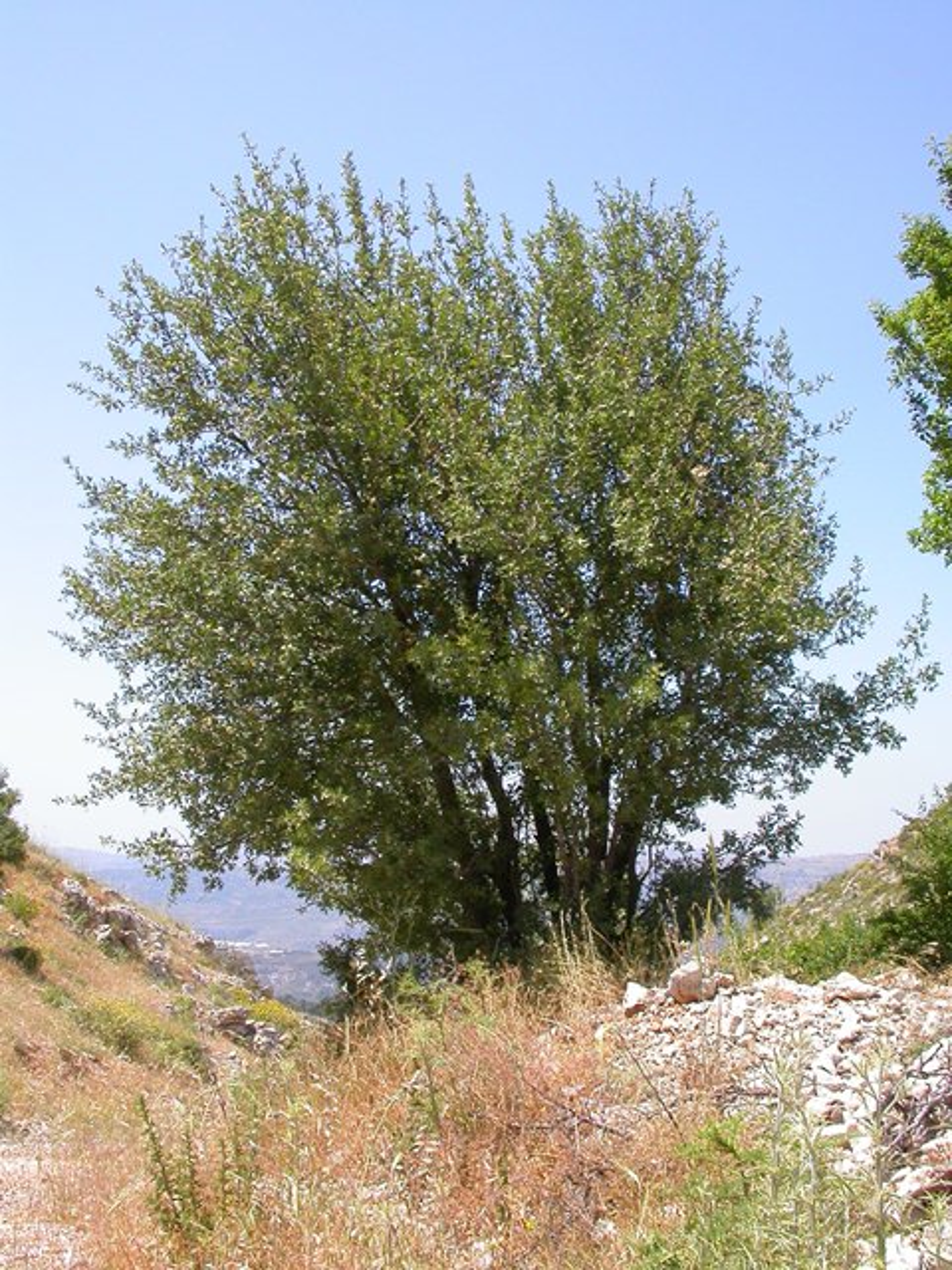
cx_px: 476
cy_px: 635
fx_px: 1430
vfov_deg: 47.9
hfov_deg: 36.8
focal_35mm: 39
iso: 100
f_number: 7.5
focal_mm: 8.2
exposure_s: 1/200
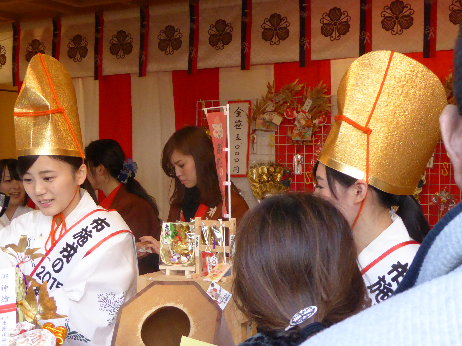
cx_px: 217
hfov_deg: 32.7
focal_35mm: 59
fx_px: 787
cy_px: 220
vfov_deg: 24.7
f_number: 3.9
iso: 800
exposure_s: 1/250
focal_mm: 7.8
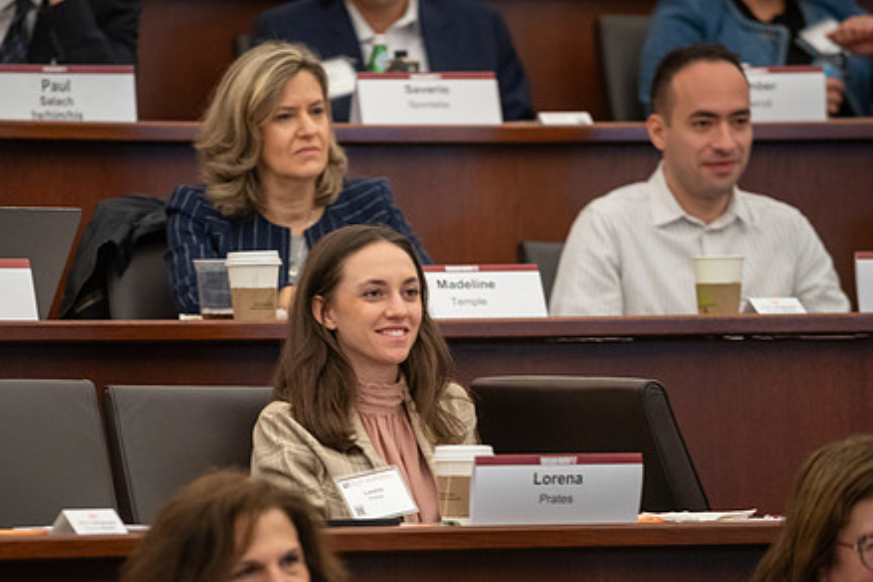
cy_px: 370
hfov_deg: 7.8
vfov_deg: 5.2
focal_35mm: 264
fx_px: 6404
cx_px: 372
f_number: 2.8
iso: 2000
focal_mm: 200
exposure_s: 1/160
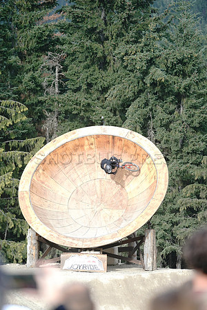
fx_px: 1725
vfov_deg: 10.3
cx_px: 104
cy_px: 155
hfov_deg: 6.9
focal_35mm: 200
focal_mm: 200
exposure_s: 1/1250
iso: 400
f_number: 2.8
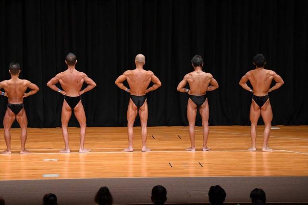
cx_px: 154
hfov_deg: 13.7
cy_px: 102
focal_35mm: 150
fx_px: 1283
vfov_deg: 9.1
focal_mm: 100
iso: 3200
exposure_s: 1/400
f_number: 5.6
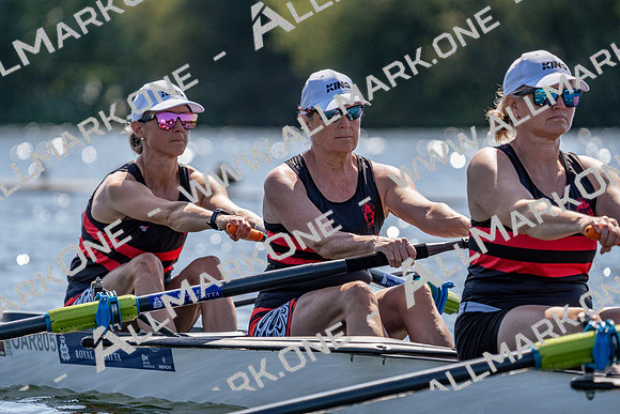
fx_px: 6339
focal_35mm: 368
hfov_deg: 5.6
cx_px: 310
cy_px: 207
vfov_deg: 3.7
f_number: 6.3
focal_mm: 368
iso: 320
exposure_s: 1/2000
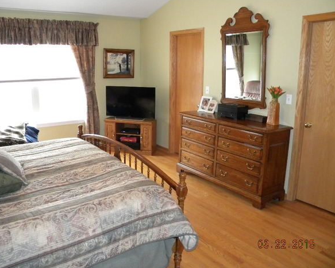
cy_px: 135
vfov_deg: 48.5
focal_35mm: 30
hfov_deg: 58.7
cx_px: 153
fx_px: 297
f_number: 3.5
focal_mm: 5
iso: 400
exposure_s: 1/26
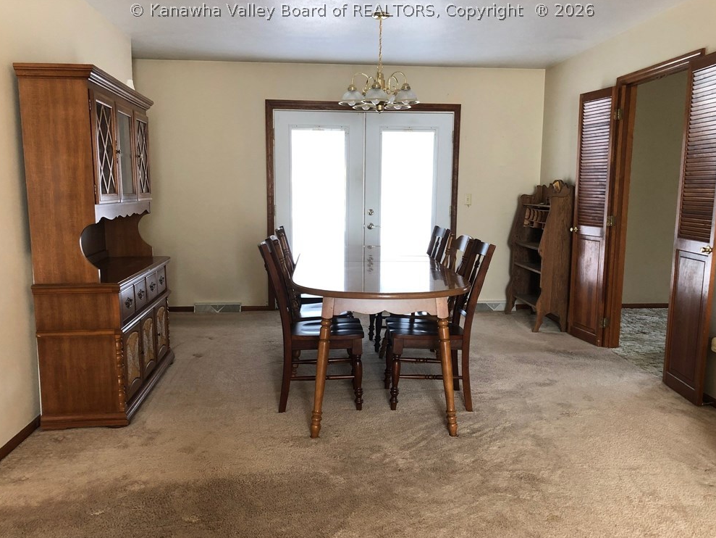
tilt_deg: -7.2
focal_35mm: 29
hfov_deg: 61.7
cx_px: 361
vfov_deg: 48.2
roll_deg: -1.4
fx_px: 600
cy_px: 275
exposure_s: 1/15
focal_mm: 3.99
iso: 40
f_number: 1.8
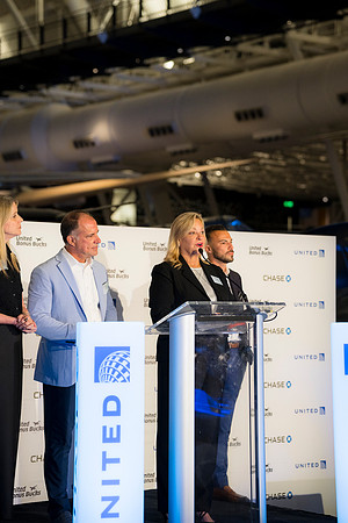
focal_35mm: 85
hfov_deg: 16.1
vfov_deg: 23.9
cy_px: 262
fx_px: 1232
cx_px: 174
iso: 1000
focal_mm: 85
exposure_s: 1/160
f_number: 2.8
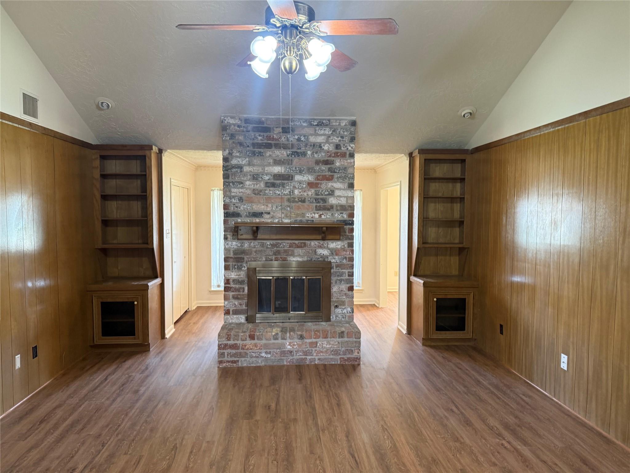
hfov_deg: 71.6
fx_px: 437
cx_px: 315
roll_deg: -2.8
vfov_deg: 56.8
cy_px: 236
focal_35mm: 24
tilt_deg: -1.9
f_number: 1.78
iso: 250
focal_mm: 6.76
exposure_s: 1/60
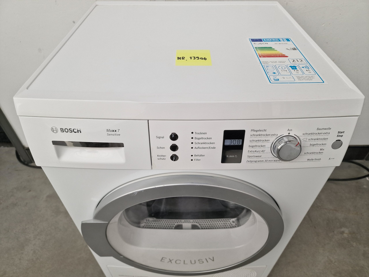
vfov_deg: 58.9
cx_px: 184
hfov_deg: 73.9
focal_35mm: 23
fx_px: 245
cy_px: 138
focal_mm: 6.4
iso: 64
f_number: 1.8
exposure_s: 1/180
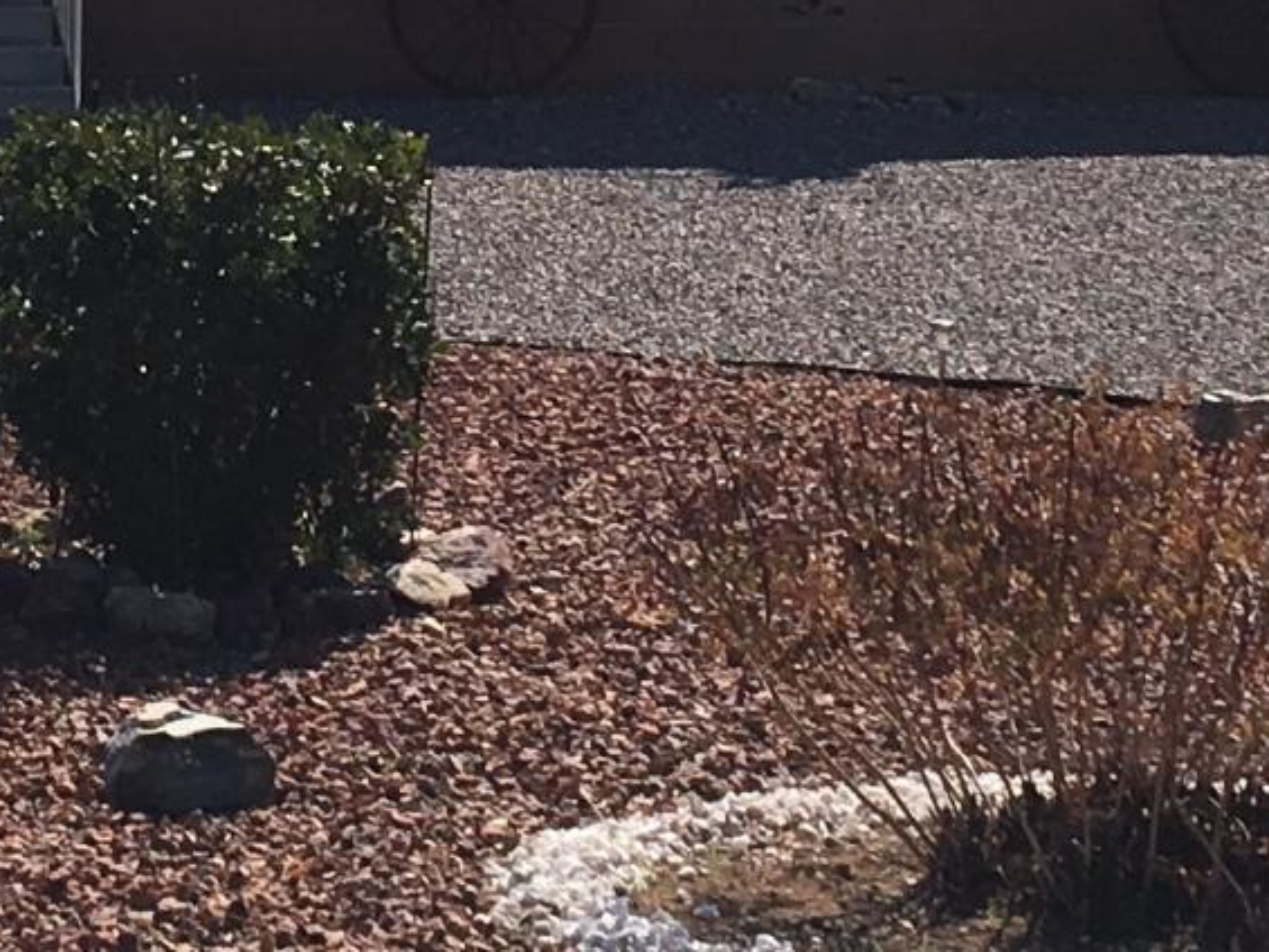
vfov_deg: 9.5
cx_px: 283
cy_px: -186
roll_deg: -0.4
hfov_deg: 12.8
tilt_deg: +0.8
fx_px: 5647
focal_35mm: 154
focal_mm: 4.15
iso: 25
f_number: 2.2
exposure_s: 1/2198
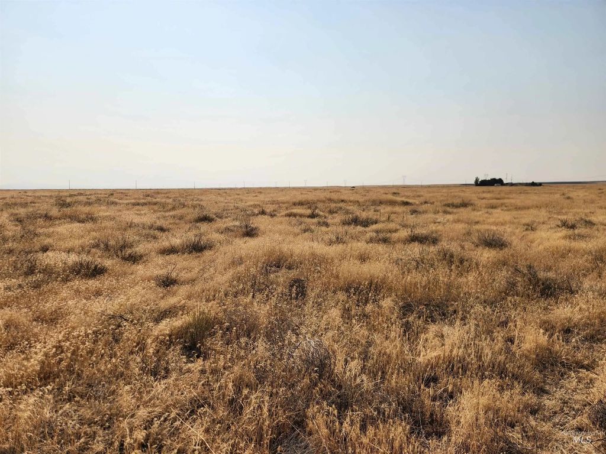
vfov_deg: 58.9
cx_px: 303
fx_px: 403
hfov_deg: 73.9
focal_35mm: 23
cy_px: 227
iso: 20
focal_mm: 5.4
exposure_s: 1/4604
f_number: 1.8
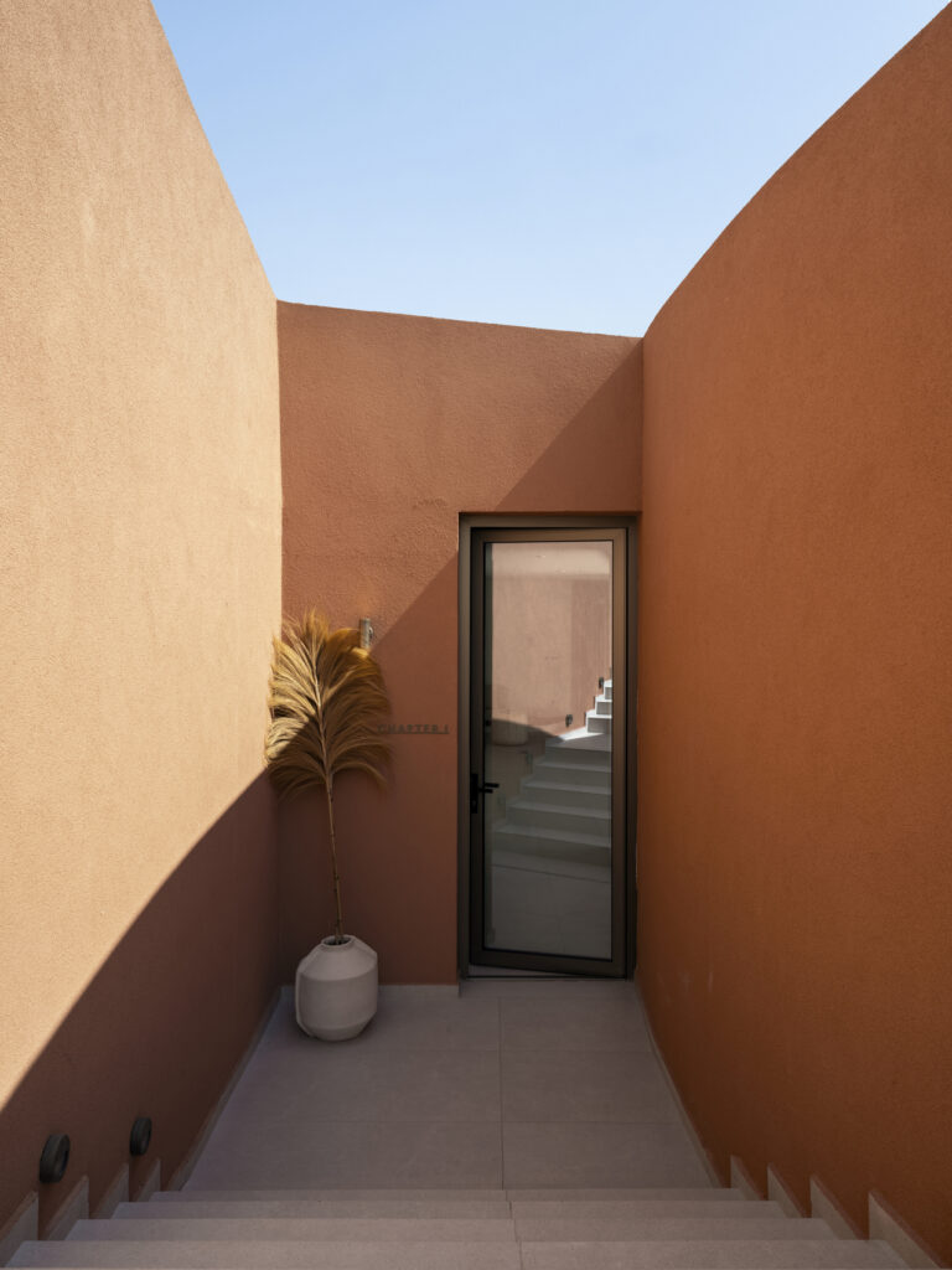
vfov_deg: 71.6
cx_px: 476
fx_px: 880
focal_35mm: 24
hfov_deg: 56.8
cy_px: 635
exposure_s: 1/800
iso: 100
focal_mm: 30
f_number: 11
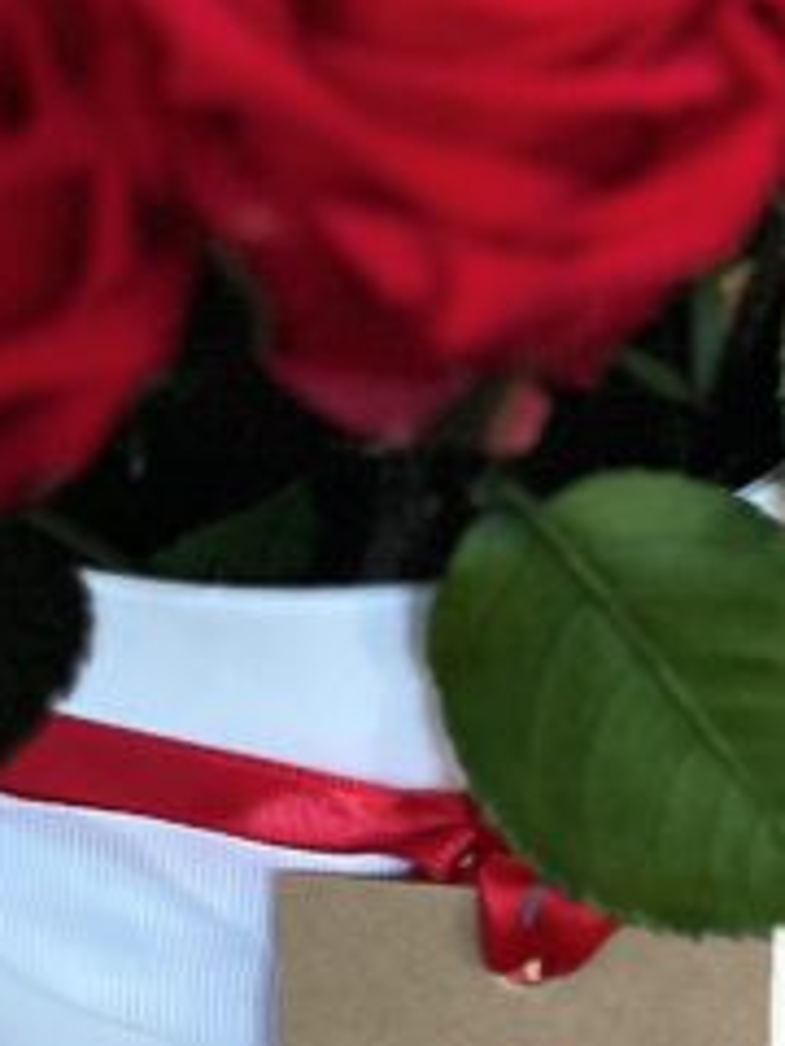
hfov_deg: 13.3
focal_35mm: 111
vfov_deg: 17.7
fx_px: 3356
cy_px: 344
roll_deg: +0.2
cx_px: 157
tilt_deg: -33.7
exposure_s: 1/33
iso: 640
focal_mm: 5.7
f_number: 1.5
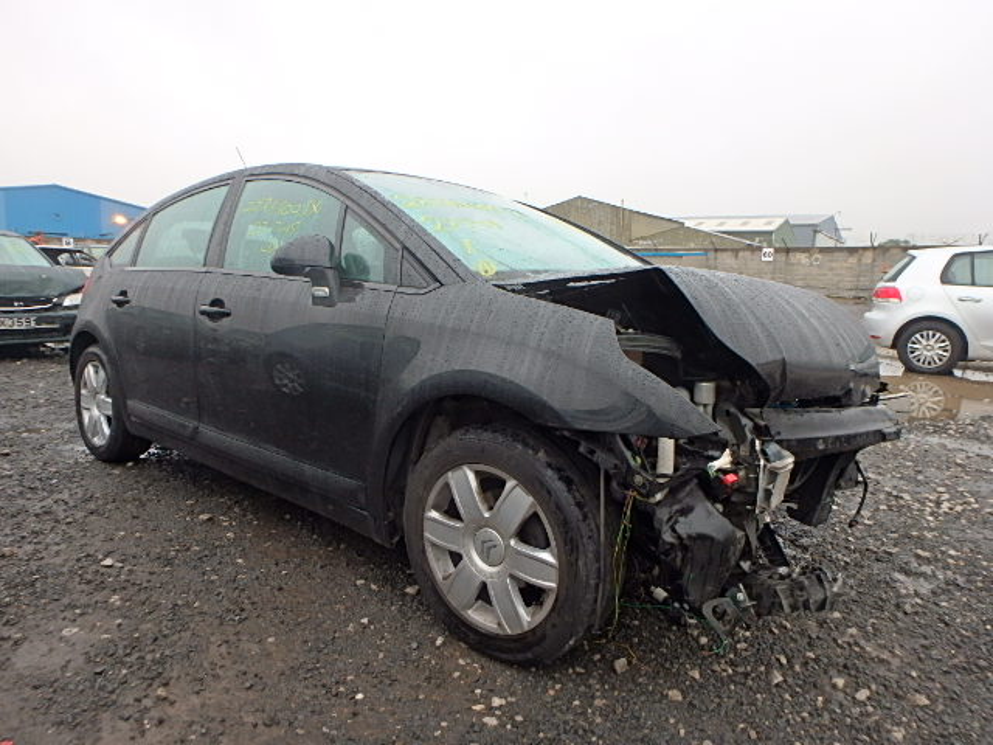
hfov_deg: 79.0
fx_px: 602
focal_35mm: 21
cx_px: 496
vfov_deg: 63.4
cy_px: 372
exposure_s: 1/125
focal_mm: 3.7
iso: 125
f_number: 3.5
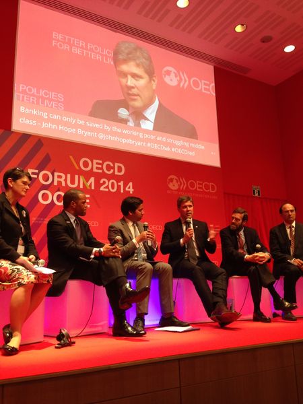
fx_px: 385
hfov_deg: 42.9
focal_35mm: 33
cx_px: 152
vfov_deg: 55.4
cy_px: 202
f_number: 2.4
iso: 80
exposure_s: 1/20
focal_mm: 4.12
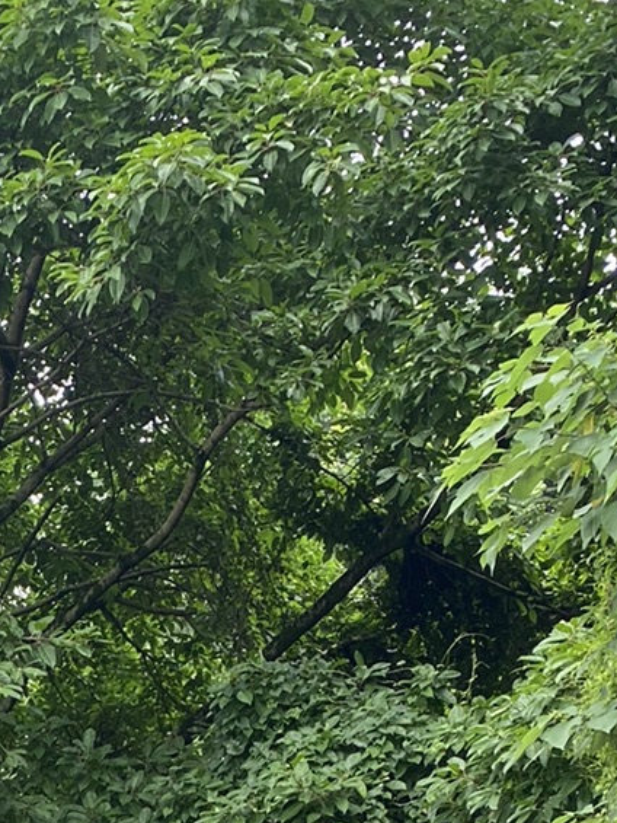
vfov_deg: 18.2
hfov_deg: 15.5
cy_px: 1340
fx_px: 2186
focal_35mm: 92
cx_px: -97
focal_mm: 4.25
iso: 32
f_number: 1.8
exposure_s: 1/157
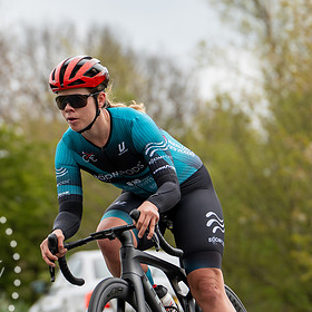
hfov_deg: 5.5
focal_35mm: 319
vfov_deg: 5.5
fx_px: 3253
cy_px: 132
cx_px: 121
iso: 200
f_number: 3.5
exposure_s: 1/640
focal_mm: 131
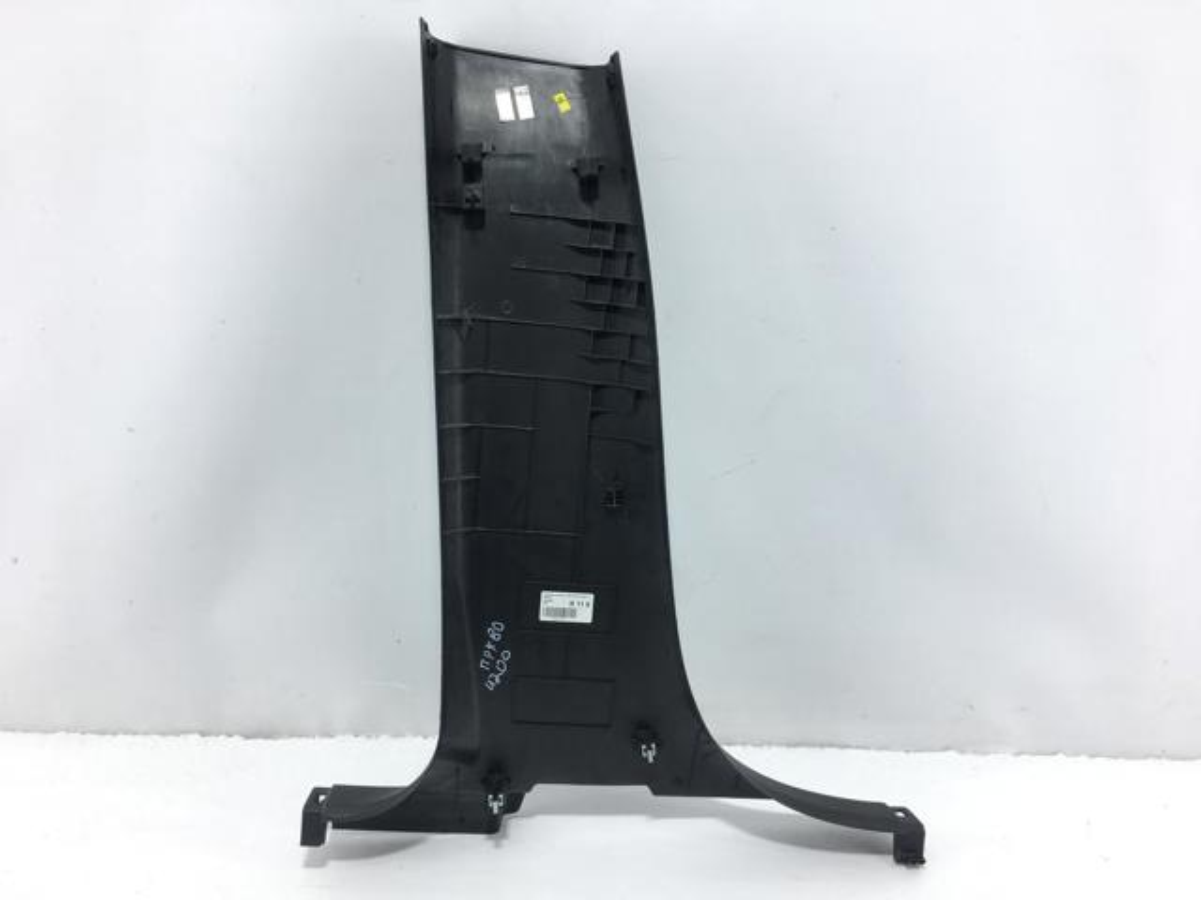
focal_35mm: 29
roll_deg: -2.1
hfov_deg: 61.7
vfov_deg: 48.2
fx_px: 1006
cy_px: 450
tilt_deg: -18.8
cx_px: 600
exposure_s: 1/112
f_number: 2.2
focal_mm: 4.15
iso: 25
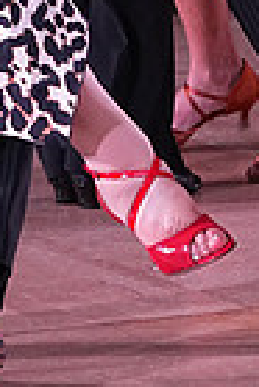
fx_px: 6523
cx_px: -60
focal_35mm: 606
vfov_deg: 3.4
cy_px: -209
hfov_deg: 2.3
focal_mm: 97
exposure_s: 1/320
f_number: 5.6
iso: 2500
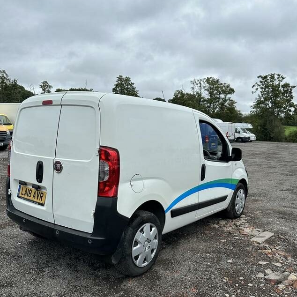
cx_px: 150
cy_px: 173
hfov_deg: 54.0
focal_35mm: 30
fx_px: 291
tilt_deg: -7.8
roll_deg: -0.5
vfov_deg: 53.8
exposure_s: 1/2525
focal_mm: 6.86
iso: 80
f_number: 1.78
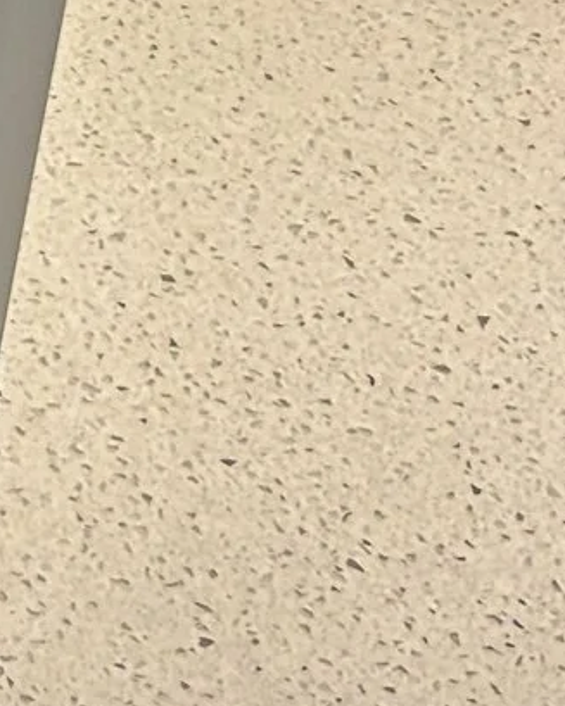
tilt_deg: -32.7
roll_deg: -2.3
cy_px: -331
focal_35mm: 159
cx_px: -695
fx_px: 3325
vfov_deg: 11.6
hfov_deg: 8.9
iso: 125
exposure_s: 1/71
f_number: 1.5
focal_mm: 5.7
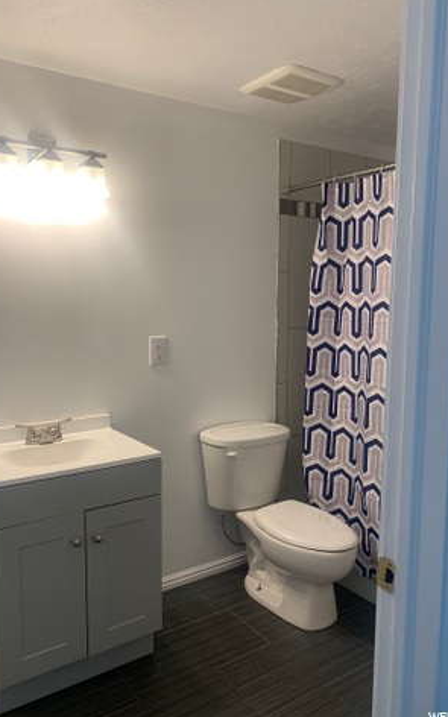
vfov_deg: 66.5
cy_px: 358
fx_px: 547
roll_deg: +0.0
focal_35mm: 28
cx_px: 203
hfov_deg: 44.5
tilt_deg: -3.9
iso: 100
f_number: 1.8
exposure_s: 1/102
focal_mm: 4.25
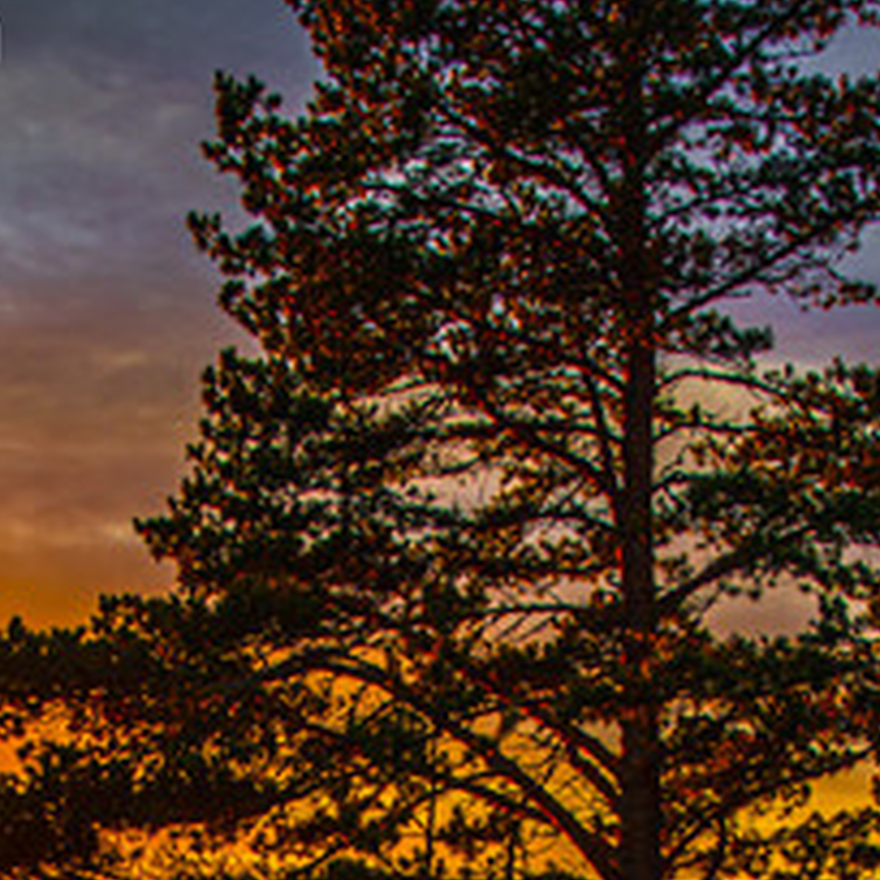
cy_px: 1227
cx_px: 319
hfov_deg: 19.3
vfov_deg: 17.7
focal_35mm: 90
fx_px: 2589
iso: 100
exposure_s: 1/60
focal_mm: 24
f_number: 2.8
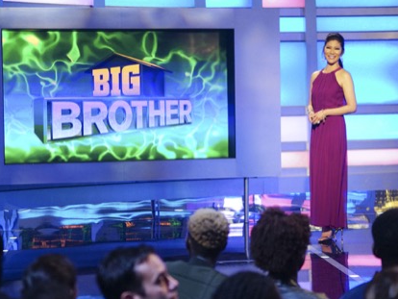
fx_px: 1242
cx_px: 176
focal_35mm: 108
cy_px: 141
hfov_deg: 18.2
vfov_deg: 13.7
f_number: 4
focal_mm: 93
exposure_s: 1/250
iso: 4000
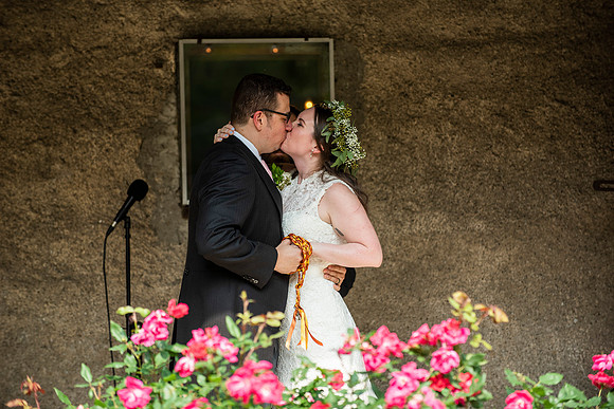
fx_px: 3071
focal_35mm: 180
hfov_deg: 11.4
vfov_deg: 7.6
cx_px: 307
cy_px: 204
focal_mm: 180
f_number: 3.5
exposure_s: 1/1250
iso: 400
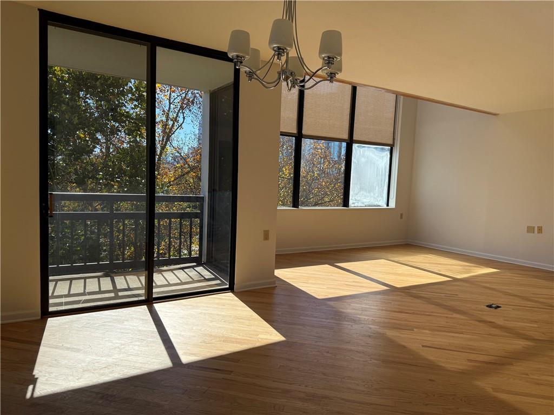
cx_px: 277
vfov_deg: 56.8
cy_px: 208
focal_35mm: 24
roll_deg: -2.4
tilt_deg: -4.3
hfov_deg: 71.6
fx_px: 384
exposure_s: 1/1618
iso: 100
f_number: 1.78
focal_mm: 6.76
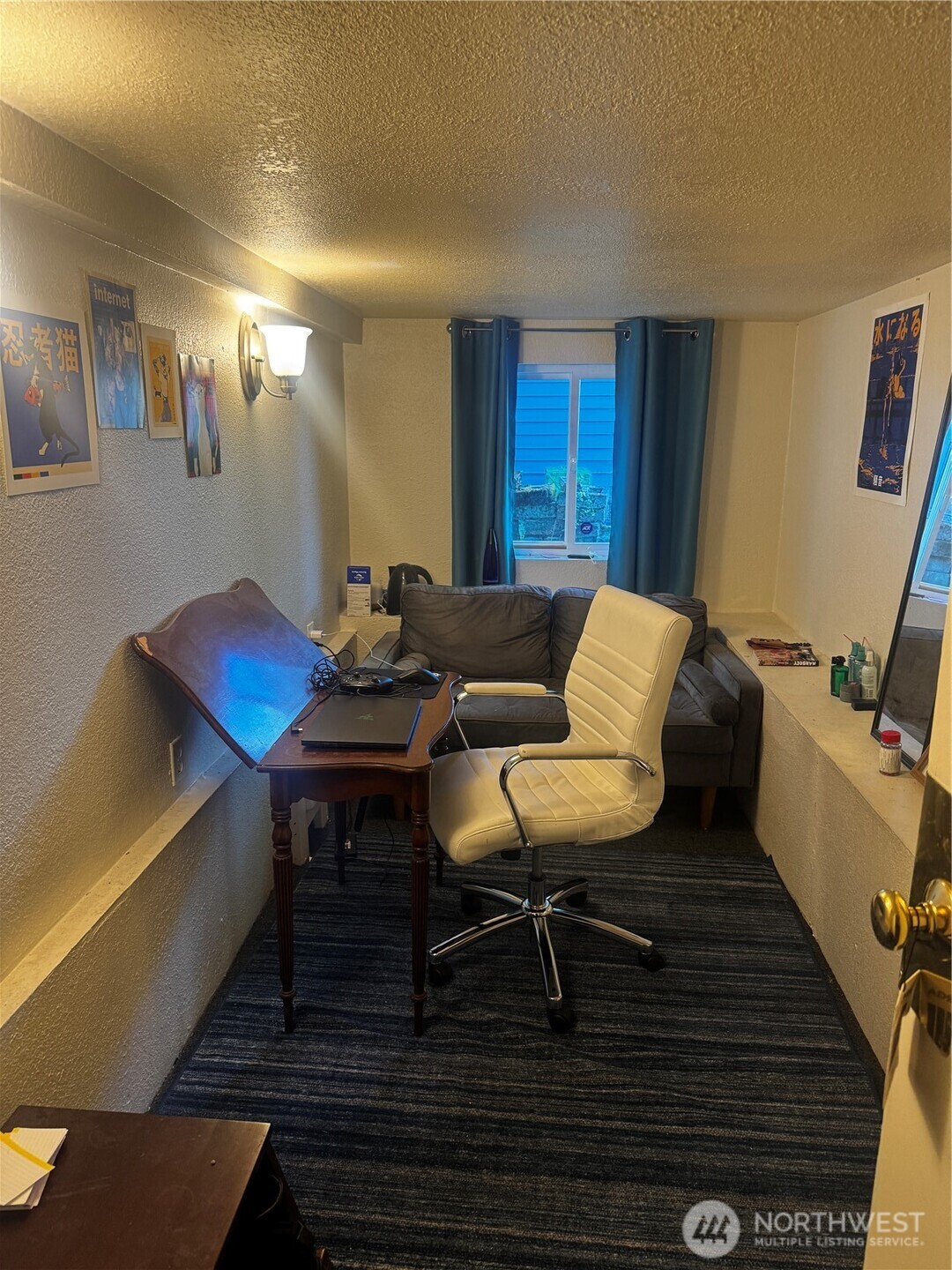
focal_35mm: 24
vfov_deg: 71.6
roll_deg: +0.2
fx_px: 880
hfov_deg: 56.8
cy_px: 635
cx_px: 476
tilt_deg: -13.8
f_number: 1.78
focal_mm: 6.76
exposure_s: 1/60
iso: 200
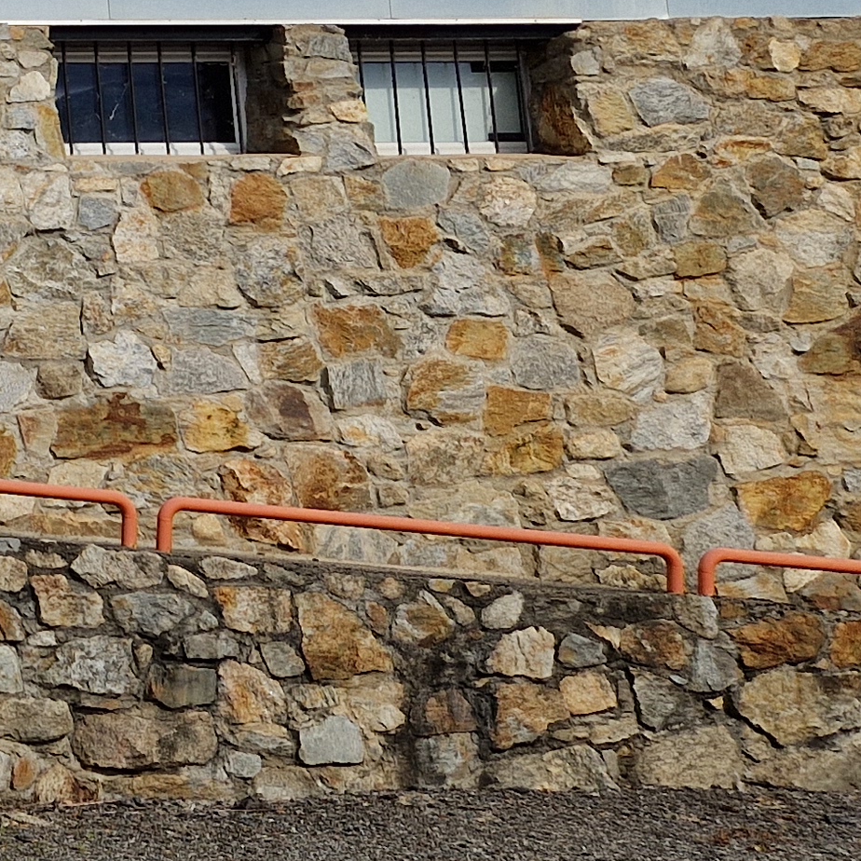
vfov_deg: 19.2
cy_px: 12
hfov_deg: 15.7
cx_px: -842
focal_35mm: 88
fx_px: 2476
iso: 50
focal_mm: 5.4
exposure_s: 1/3648
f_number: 1.8
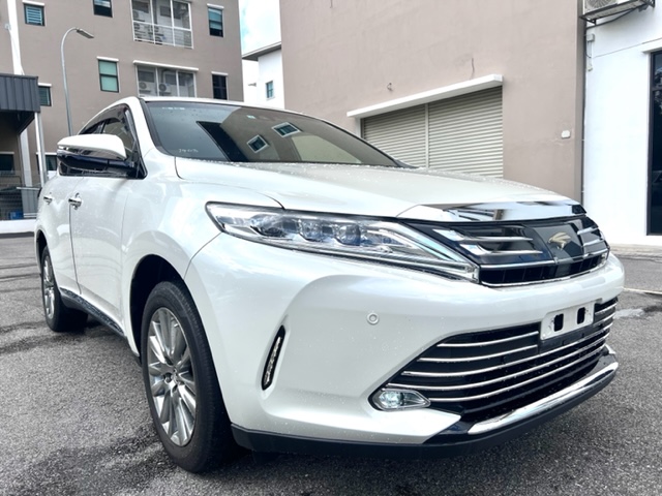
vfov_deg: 53.1
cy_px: 248
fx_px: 497
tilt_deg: -6.3
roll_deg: +2.6
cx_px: 331
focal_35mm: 26
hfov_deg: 67.3
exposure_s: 1/2457
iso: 50
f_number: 1.5
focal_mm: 5.7
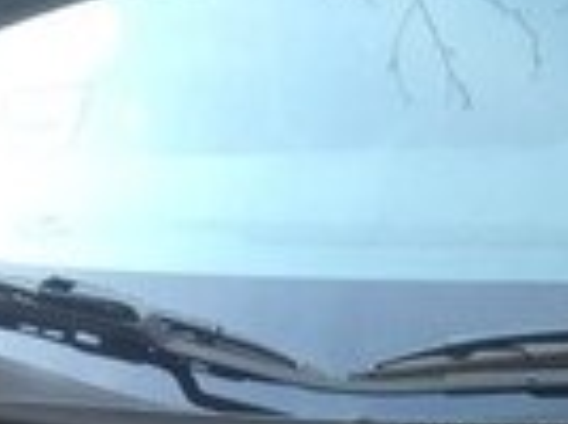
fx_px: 2342
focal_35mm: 143
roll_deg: -0.6
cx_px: 903
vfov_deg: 9.2
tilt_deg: -35.7
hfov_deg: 12.9
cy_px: 1024
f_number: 2.2
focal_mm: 4.15
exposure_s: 1/100
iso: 50
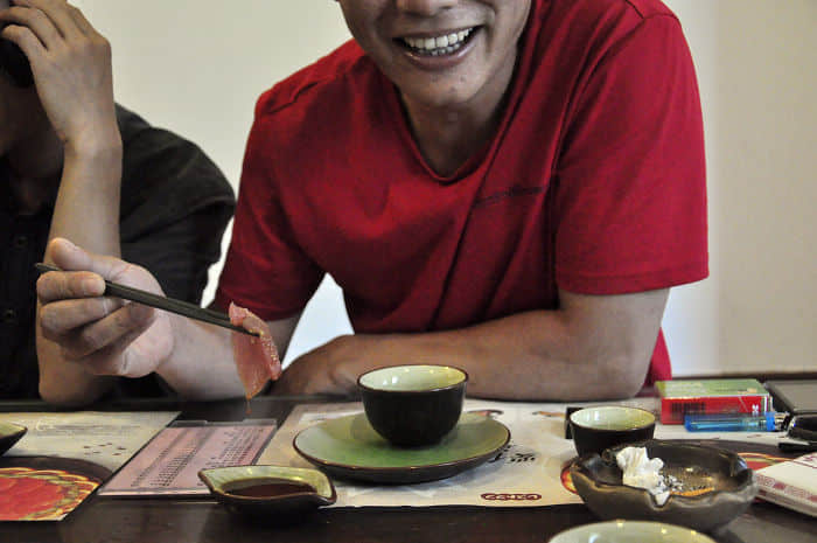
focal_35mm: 51
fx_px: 1156
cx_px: 408
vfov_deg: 26.4
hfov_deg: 38.9
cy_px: 272
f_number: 4.2
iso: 3200
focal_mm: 34
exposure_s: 1/80
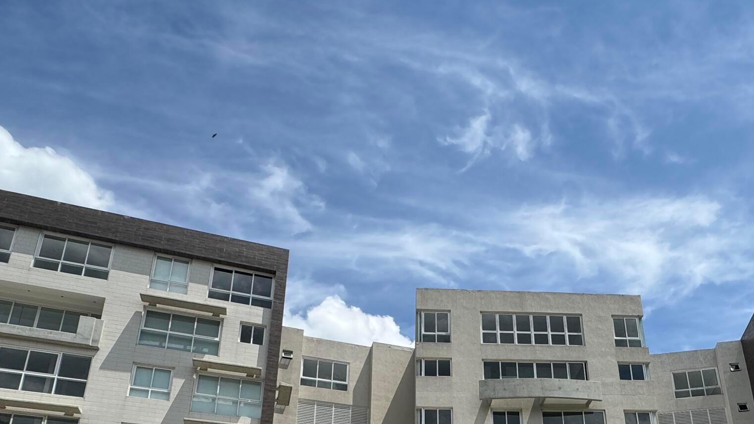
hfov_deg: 63.7
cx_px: 453
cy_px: 471
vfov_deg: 33.7
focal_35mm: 30
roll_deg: +1.2
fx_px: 600
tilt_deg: +19.7
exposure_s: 1/2874
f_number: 2.2
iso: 50
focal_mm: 2.22
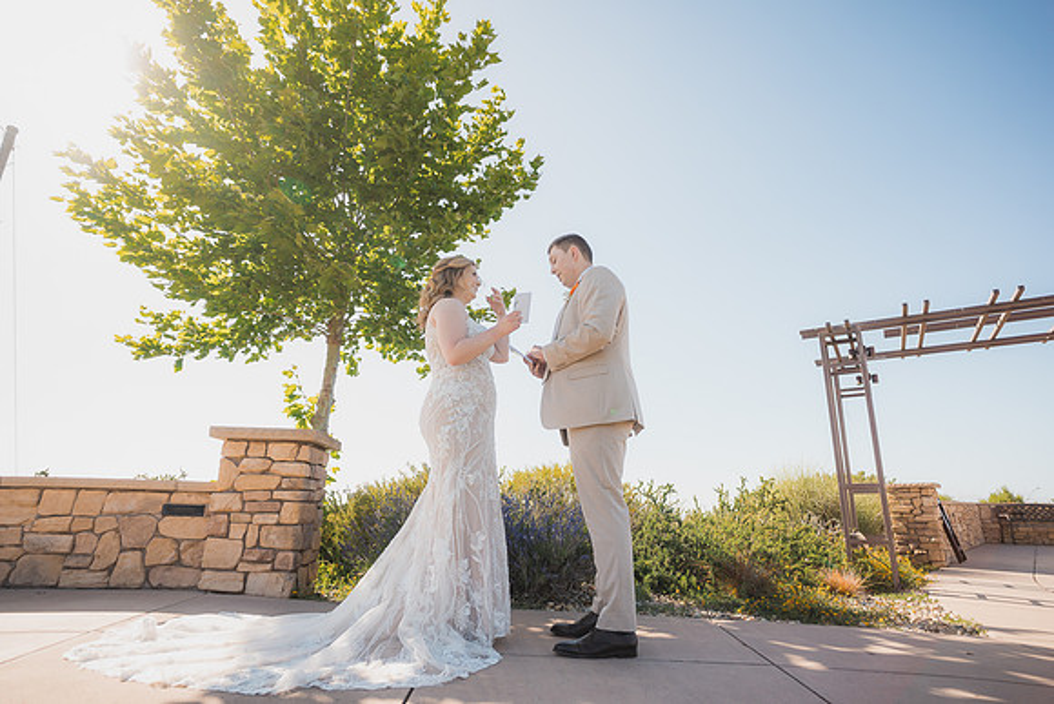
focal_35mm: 18
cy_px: 352
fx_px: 527
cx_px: 527
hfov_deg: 90.0
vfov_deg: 67.4
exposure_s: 1/640
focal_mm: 18
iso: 125
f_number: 2.8
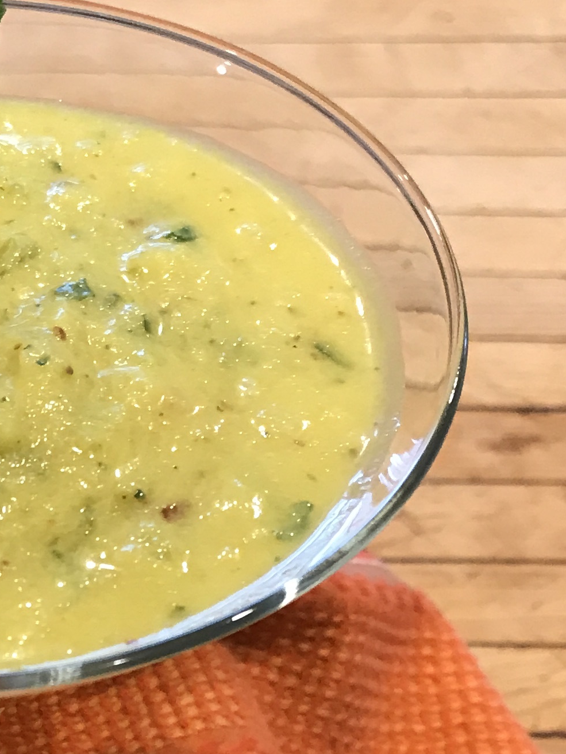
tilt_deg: -54.5
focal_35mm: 86
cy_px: 854
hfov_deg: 16.7
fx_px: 1875
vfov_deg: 21.4
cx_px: -49
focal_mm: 3.99
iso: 40
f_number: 1.8
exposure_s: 1/15
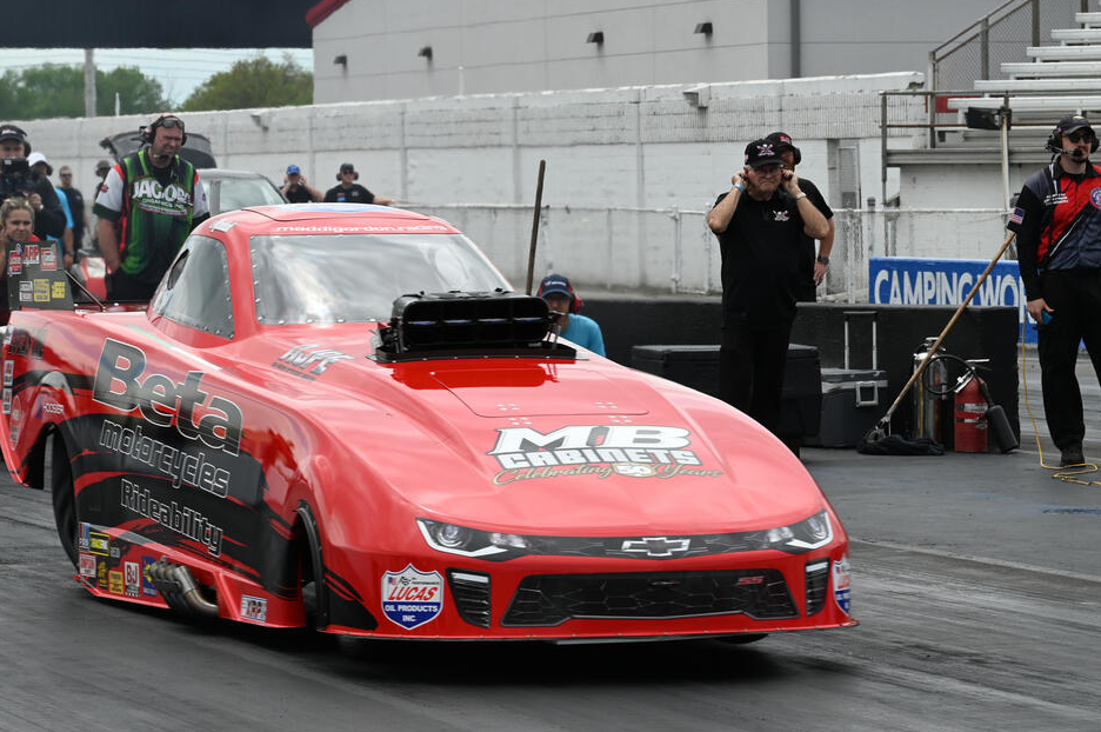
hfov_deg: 12.0
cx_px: 589
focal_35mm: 171
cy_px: 449
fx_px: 5224
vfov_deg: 8.0
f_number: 14
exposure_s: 1/320
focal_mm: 125
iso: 320
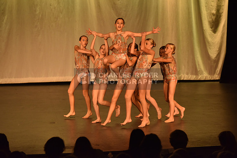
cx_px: 118
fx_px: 988
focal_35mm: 150
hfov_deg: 13.7
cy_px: 79
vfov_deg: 9.2
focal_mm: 150
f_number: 4
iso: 2000
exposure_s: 1/320
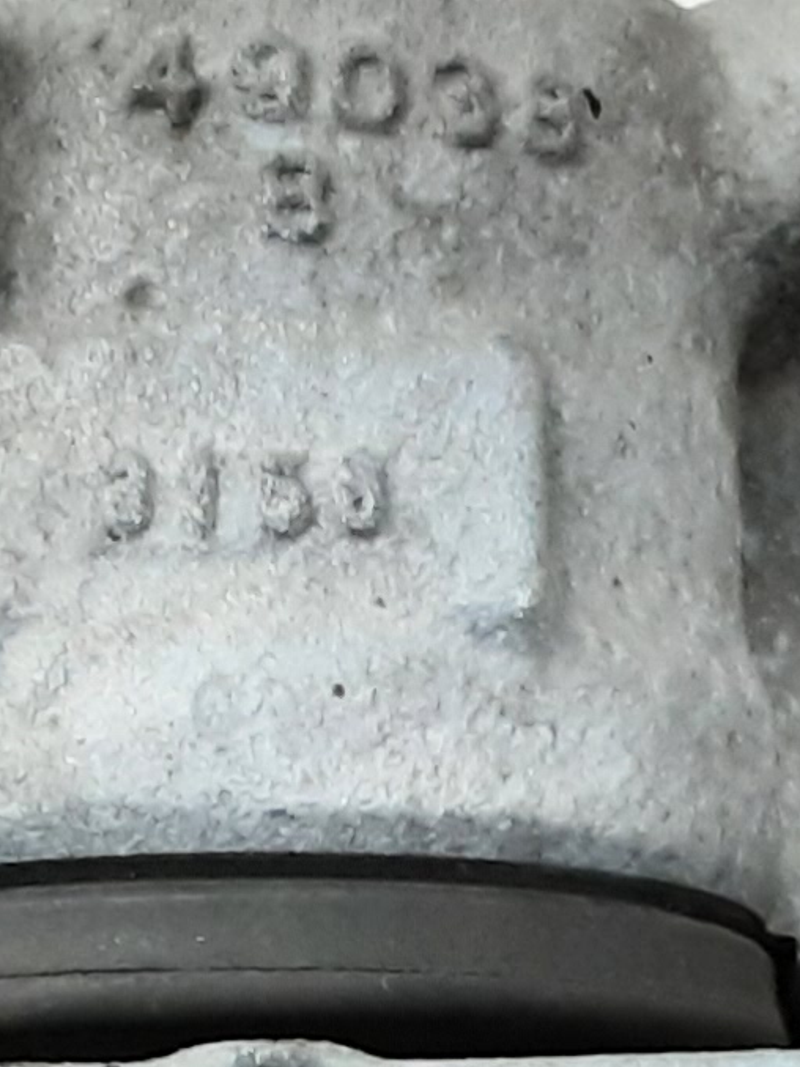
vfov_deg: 14.8
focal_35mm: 130
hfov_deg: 11.4
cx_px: 364
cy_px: 1218
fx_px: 4008
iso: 200
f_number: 1.9
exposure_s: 1/50
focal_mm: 2.91
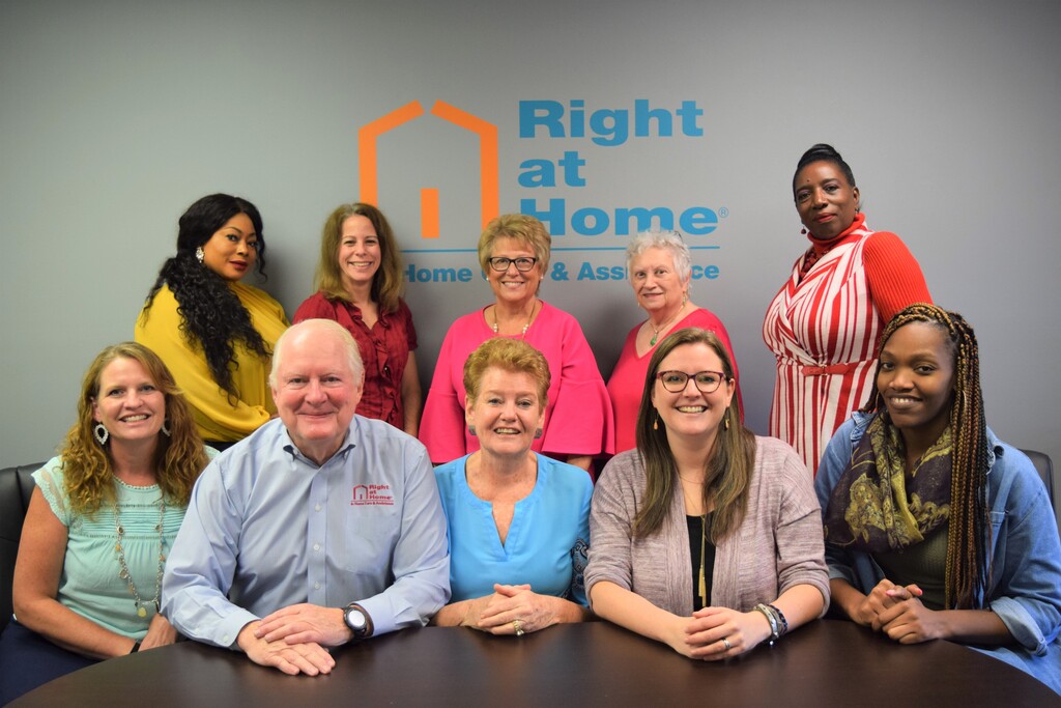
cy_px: 354
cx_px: 530
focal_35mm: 39
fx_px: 1149
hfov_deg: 49.5
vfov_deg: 34.2
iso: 640
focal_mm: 26
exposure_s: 1/60
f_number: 4
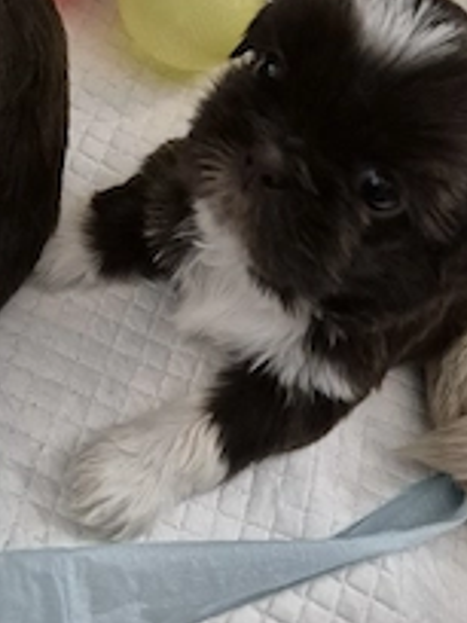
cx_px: 272
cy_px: 299
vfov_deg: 42.1
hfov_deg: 32.1
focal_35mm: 45
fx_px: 809
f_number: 1.8
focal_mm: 5.4
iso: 2000
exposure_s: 1/100
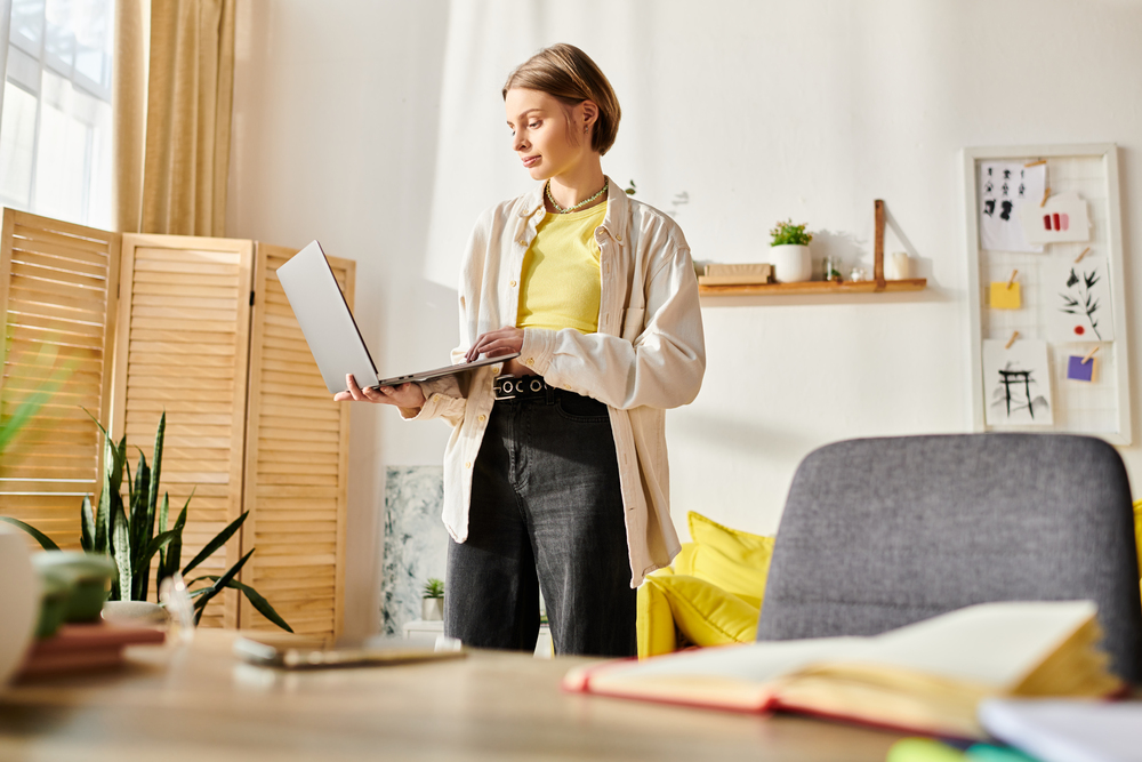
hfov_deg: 54.4
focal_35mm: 35
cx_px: 571
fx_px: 1110
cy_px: 381
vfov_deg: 37.9
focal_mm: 35
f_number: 2.8
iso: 160
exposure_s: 1/200
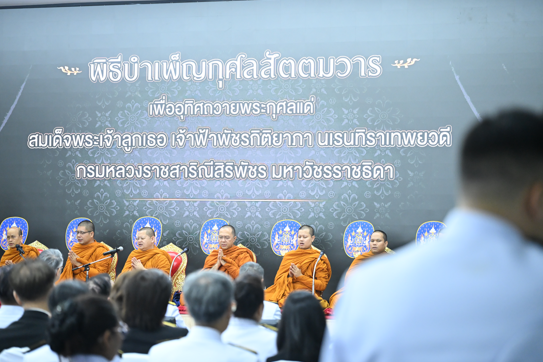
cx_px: 270
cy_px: 181
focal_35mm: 121
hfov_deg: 16.9
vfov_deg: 11.3
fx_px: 1825
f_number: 4
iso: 6400
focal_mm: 120
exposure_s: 1/250
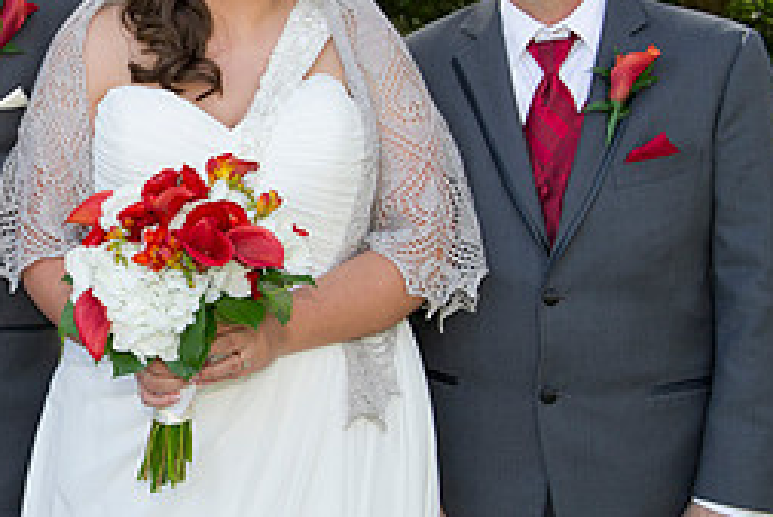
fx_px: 1869
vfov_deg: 15.7
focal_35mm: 87
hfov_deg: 22.6
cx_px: 40
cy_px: 190
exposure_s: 1/200
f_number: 5.6
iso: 320
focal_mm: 38
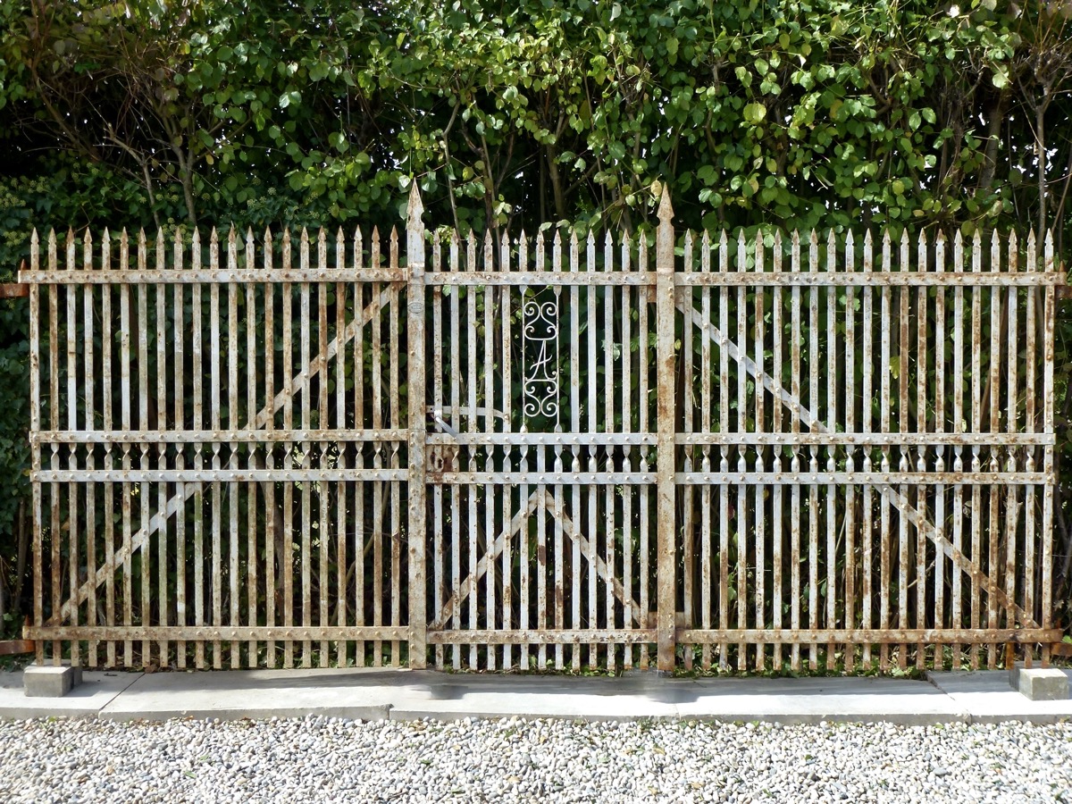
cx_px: 536
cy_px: 402
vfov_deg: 39.7
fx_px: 1115
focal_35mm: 36
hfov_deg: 51.4
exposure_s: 1/500
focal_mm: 6.4
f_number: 3.7
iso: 100
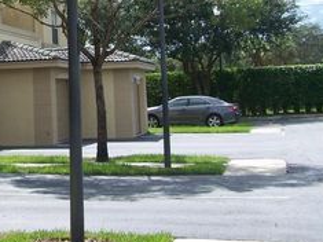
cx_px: 36
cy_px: 14
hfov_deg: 23.5
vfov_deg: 17.8
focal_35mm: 81
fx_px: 755
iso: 80
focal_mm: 6.3
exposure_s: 1/500
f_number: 4
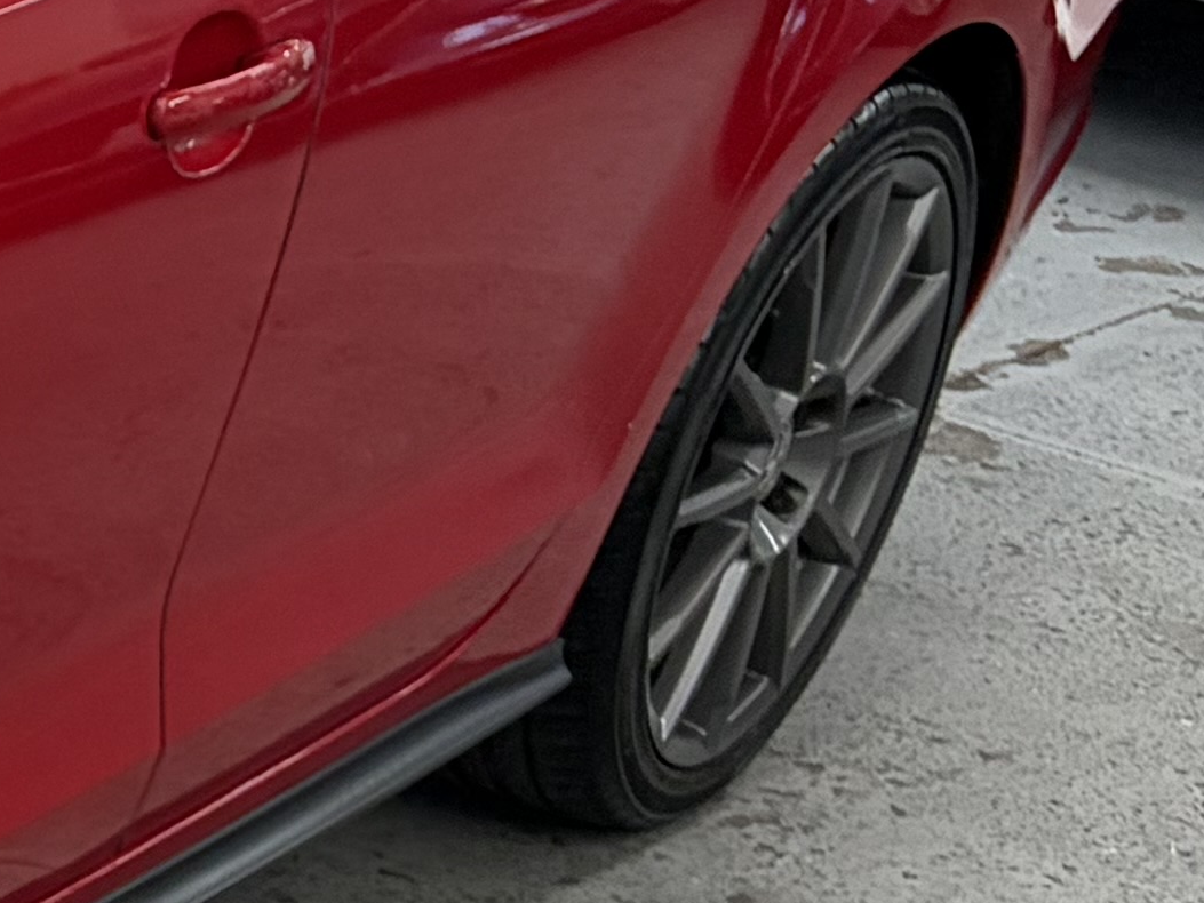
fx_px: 4905
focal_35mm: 141
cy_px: 836
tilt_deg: -24.6
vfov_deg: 10.5
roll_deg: -4.6
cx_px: -1783
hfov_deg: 11.4
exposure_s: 1/120
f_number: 1.6
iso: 160
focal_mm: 5.96
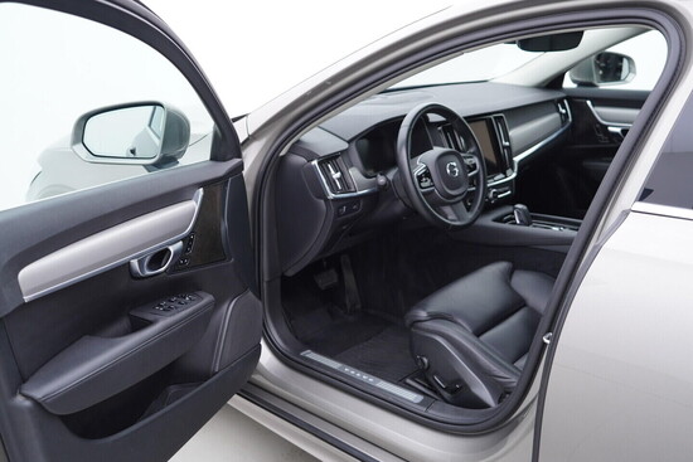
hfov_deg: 53.1
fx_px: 693
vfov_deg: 36.9
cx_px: 346
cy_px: 231
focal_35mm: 36
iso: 125
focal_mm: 24
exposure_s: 1/40
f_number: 2.8
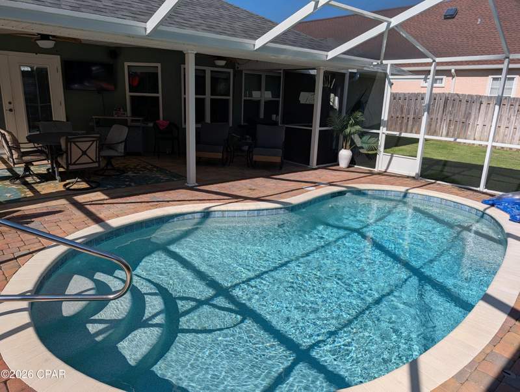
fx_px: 361
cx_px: 260
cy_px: 196
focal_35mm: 24
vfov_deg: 56.9
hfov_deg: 71.5
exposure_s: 1/1038
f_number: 1.68
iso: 20
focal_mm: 6.9
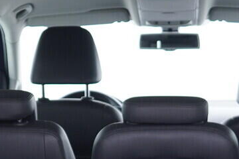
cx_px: 154
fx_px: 956
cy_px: 257
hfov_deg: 14.2
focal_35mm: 144
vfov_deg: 9.2
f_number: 2.8
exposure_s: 1/40
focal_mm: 24
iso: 250
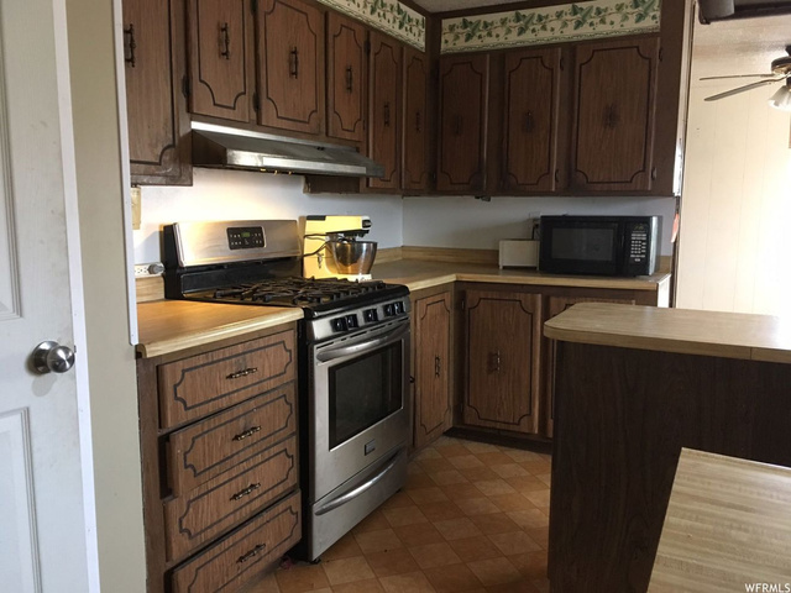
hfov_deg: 61.7
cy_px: 296
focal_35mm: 29
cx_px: 396
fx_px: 663
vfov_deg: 48.2
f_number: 2.2
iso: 200
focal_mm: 4.15
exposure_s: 1/24
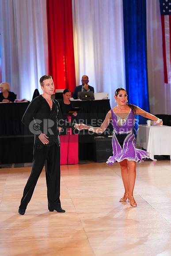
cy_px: 128
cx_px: 86
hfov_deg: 13.3
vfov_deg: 19.8
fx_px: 733
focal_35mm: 103
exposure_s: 1/640
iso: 3200
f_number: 2.8
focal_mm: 103
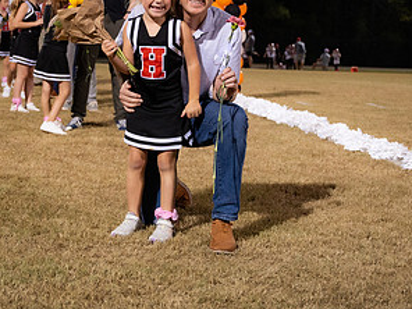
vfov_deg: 18.5
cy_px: 67
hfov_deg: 24.7
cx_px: 188
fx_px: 940
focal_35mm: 79
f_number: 4
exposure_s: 1/250
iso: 3200
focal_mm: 42
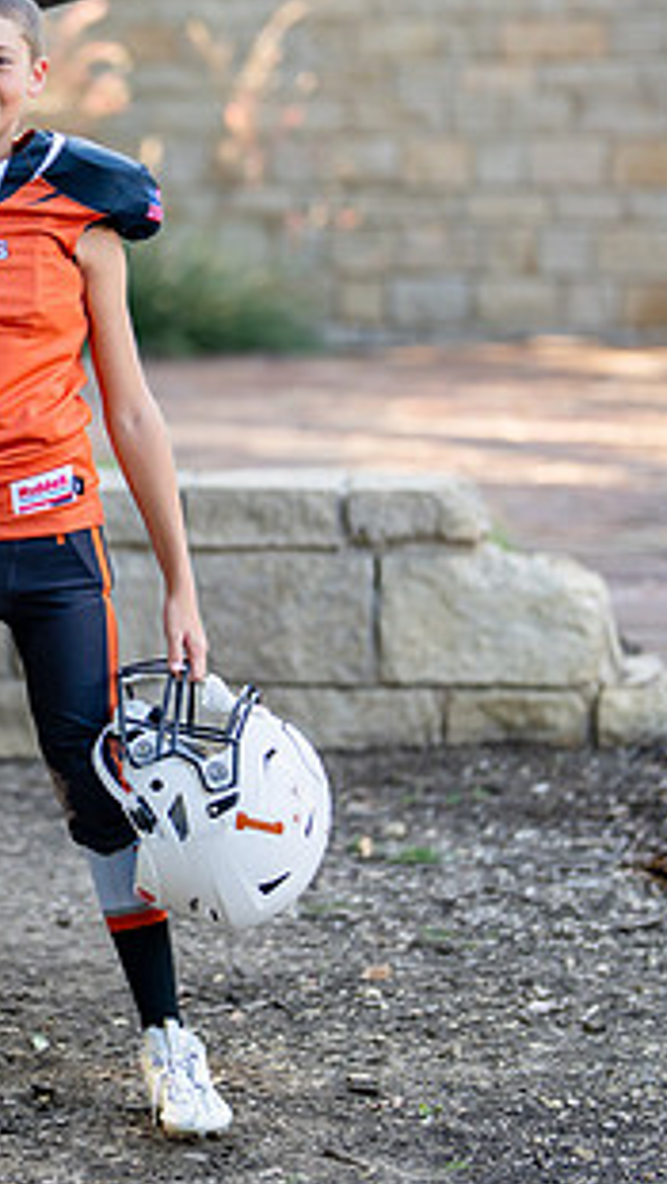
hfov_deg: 10.2
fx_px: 3709
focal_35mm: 118
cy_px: 468
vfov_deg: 18.1
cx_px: -29
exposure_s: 1/2000
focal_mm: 50
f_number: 1.2
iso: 200
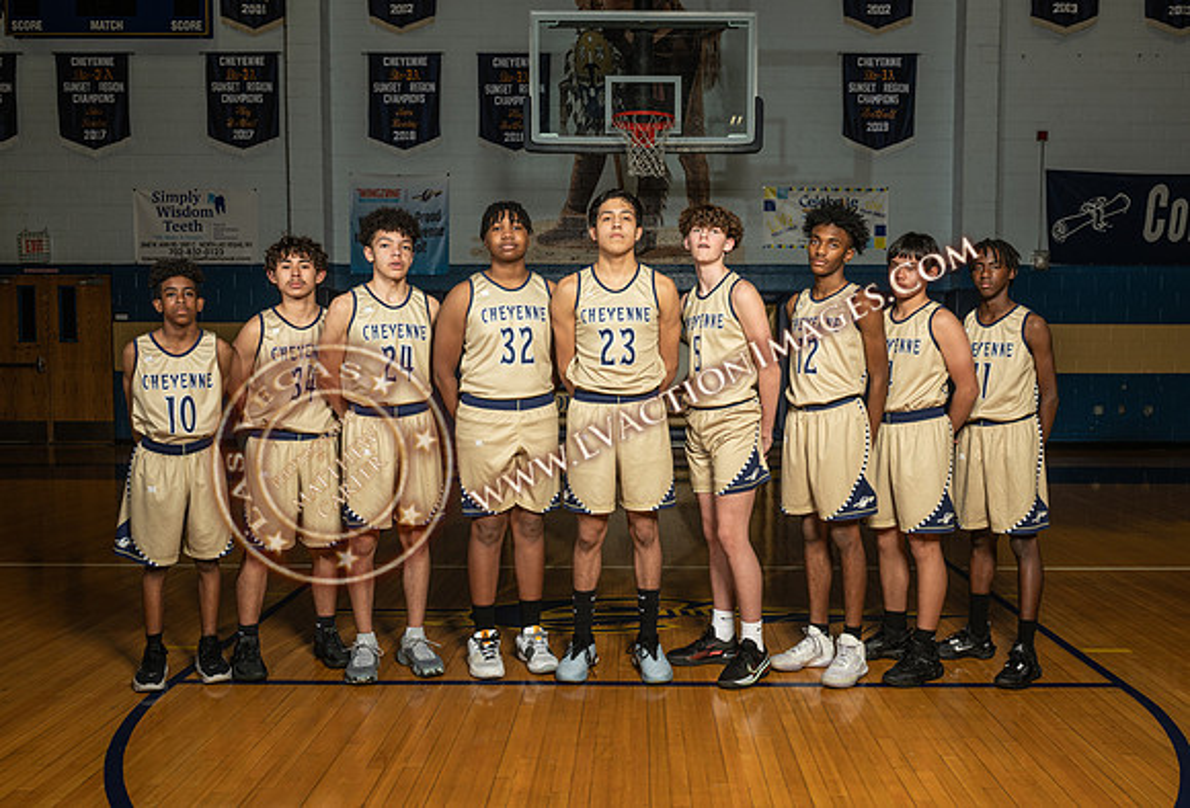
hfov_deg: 57.0
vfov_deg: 40.5
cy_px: 415
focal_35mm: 33
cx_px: 623
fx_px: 1095
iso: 125
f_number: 7.1
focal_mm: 31
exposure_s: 1/125
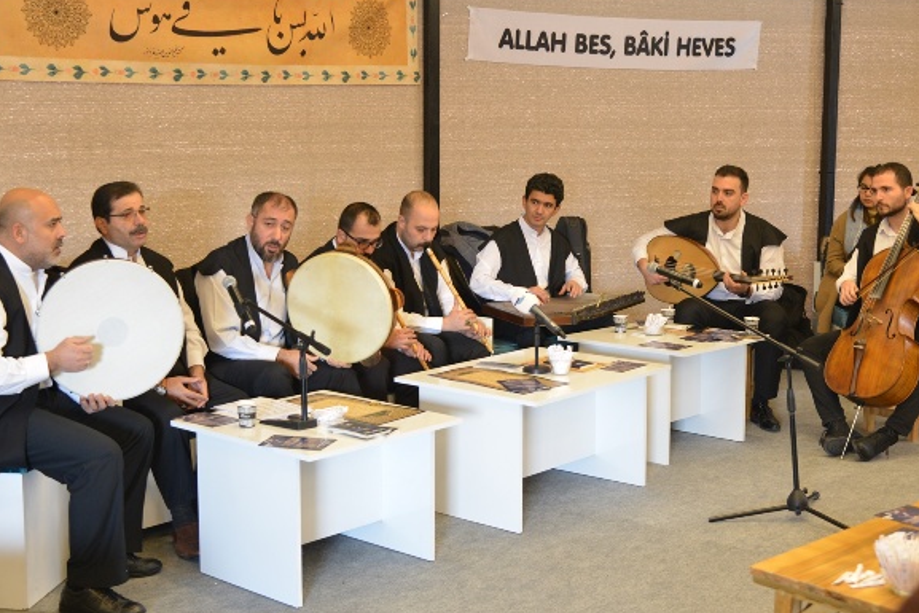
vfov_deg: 26.5
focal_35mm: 51
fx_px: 1302
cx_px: 443
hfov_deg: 38.9
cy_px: 294
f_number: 5
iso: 1250
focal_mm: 46
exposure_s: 1/40
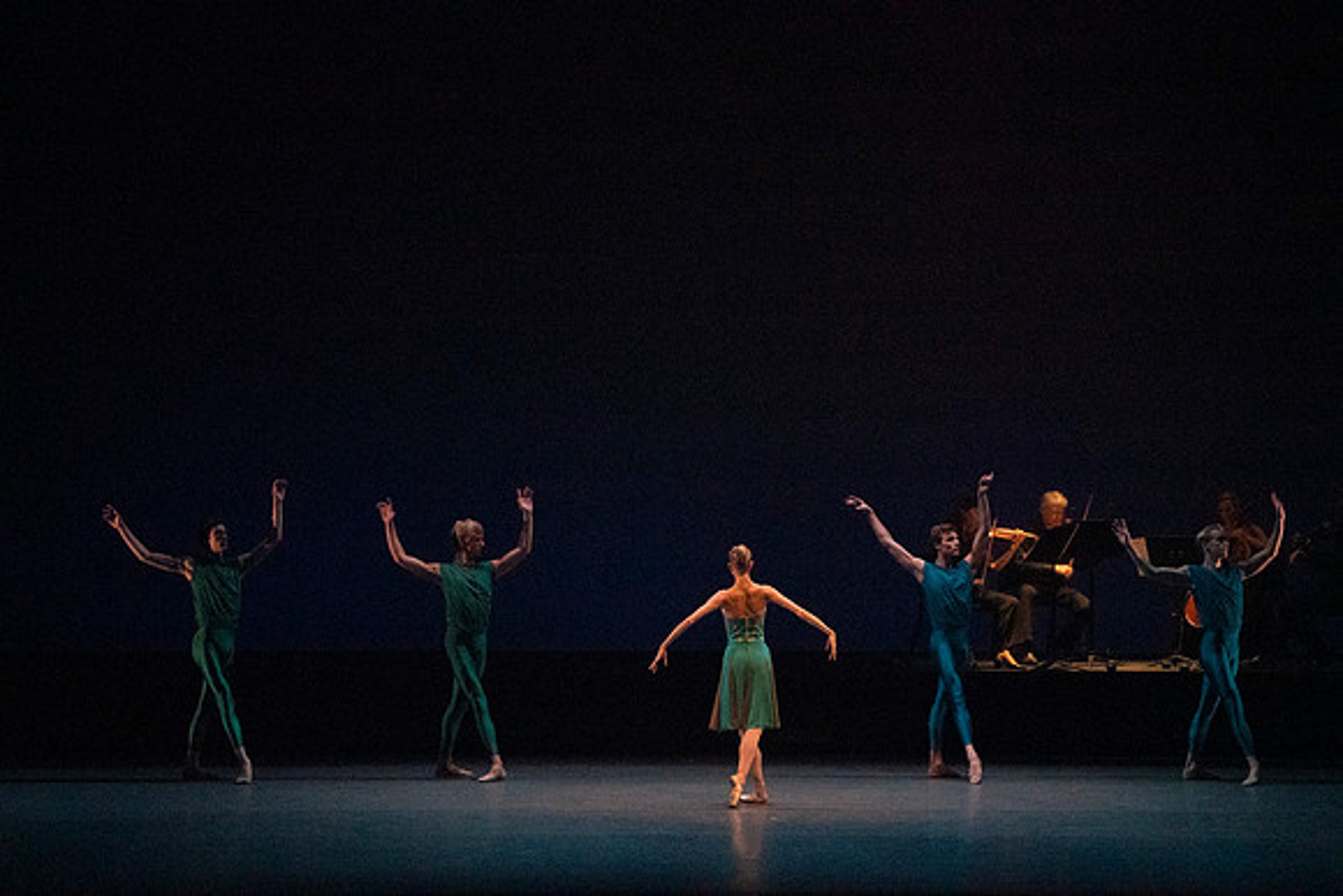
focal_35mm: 164
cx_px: 672
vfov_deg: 8.4
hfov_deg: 12.5
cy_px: 448
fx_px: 6119
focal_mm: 164
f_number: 8
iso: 25600
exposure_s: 1/400
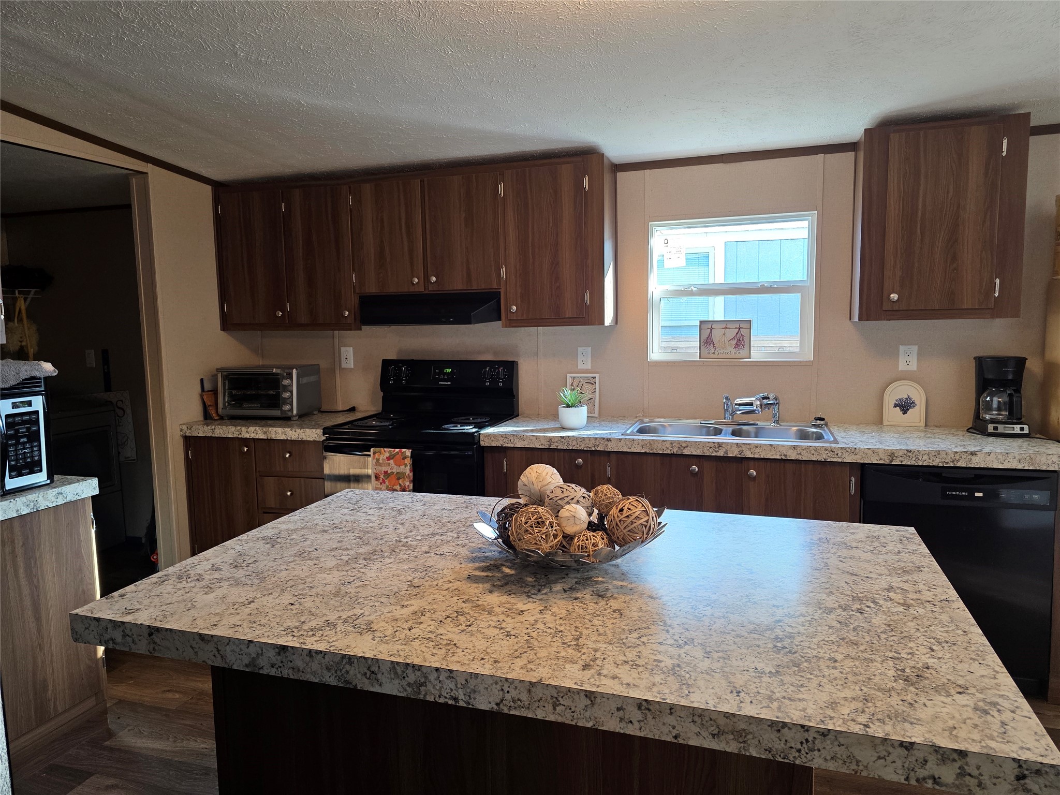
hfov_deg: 73.9
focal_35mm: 23
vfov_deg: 58.9
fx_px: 704
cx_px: 530
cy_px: 398
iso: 250
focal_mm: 6.3
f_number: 1.7
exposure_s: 1/120
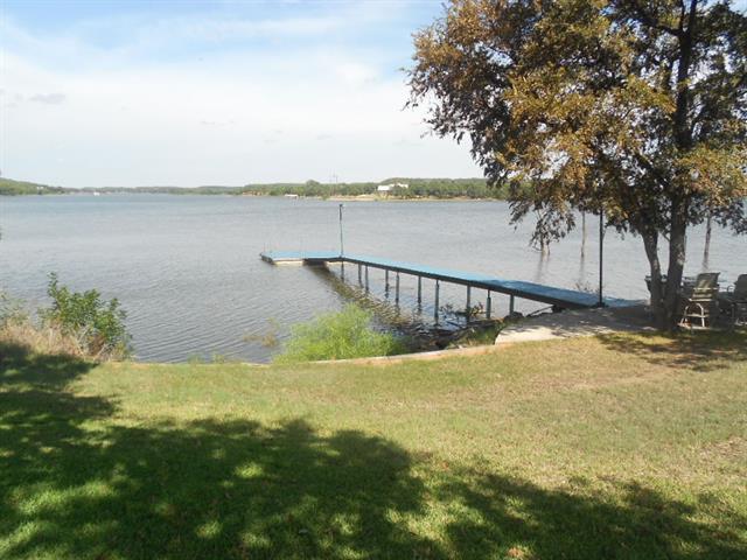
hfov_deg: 67.3
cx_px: 374
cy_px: 280
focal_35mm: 26
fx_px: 561
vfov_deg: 53.1
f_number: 3.2
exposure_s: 1/640
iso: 80
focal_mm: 4.6
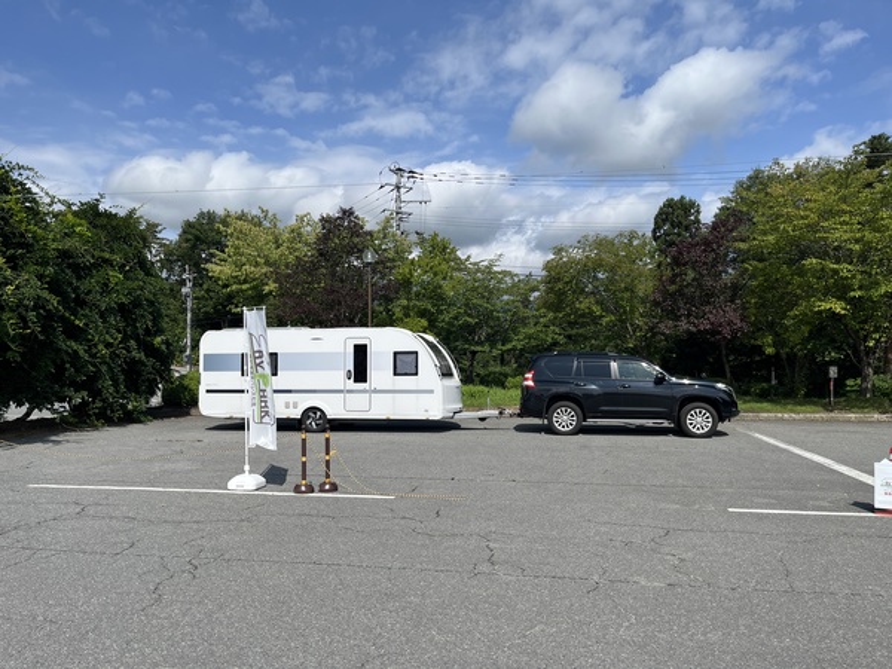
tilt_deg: -0.1
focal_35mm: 26
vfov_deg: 53.1
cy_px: 334
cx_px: 446
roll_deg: -1.3
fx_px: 670
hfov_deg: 67.3
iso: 50
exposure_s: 1/5319
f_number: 1.6
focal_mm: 5.1
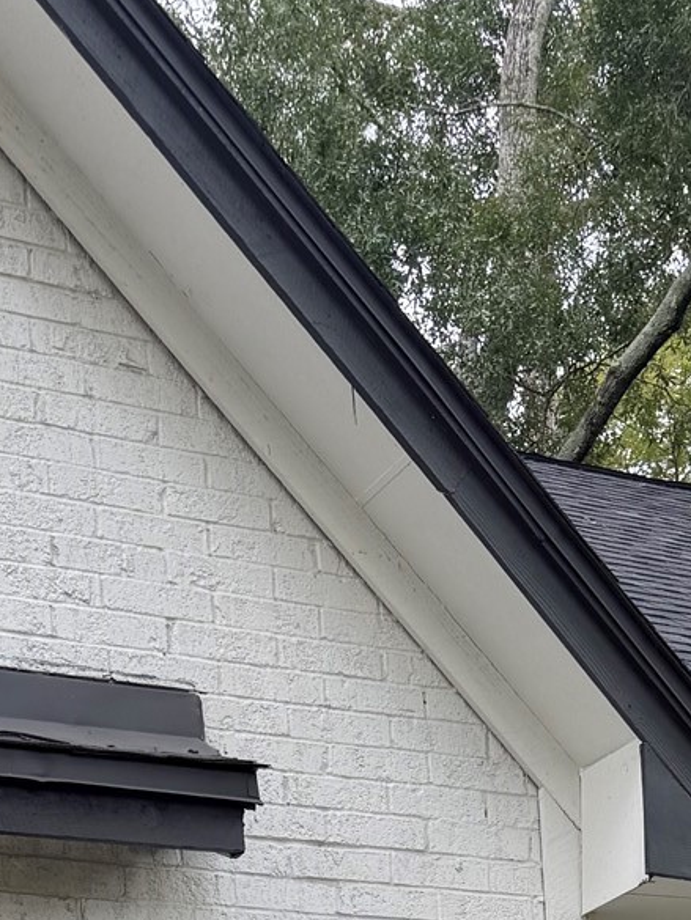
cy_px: 1480
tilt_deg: +0.9
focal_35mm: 84
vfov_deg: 19.5
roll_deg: +2.9
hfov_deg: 17.5
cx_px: 467
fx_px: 2235
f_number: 1.78
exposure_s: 1/473
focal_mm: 6.76
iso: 80
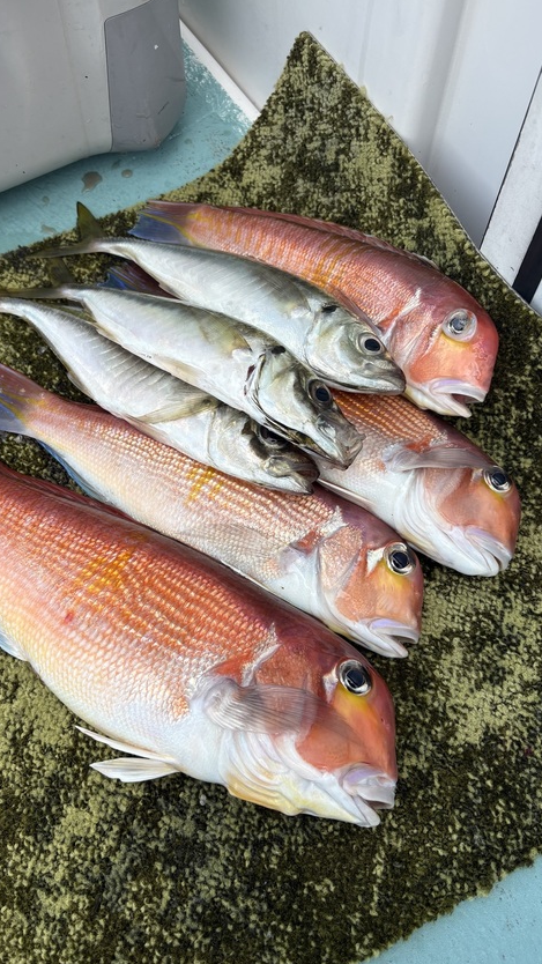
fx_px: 741
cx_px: 229
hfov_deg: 40.1
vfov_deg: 66.1
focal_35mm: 29
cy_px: 488
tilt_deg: -62.0
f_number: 1.6
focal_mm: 5.96
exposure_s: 1/1287
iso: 50
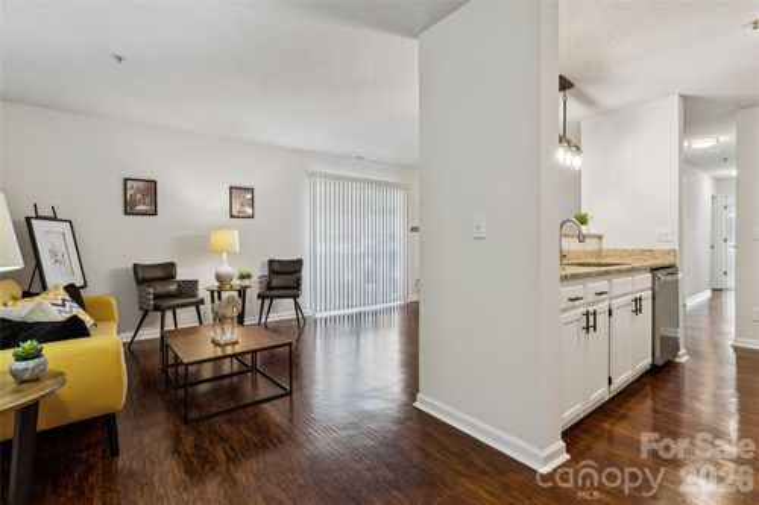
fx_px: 348
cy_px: 252
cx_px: 380
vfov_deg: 72.0
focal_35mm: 16
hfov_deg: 95.0
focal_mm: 16.5
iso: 100
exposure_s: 1/2.5
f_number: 13
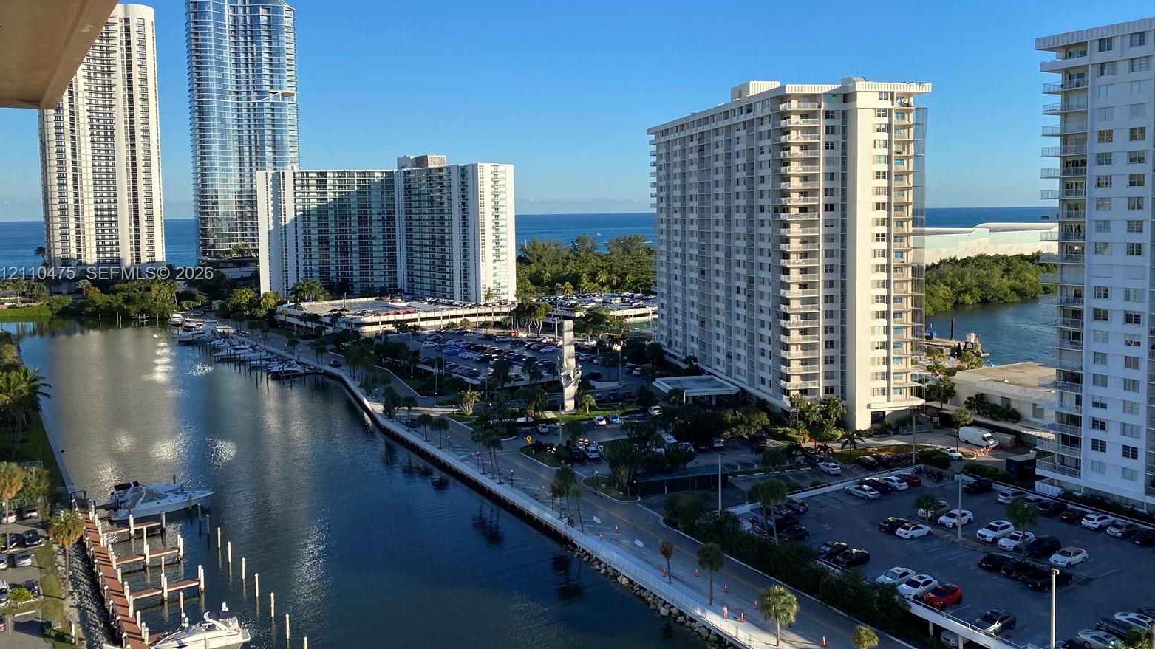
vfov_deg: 40.1
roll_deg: -0.1
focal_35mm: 29
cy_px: 275
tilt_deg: -4.0
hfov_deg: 66.1
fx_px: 888
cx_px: 575
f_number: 1.8
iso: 32
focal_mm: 4.25
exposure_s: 1/2571
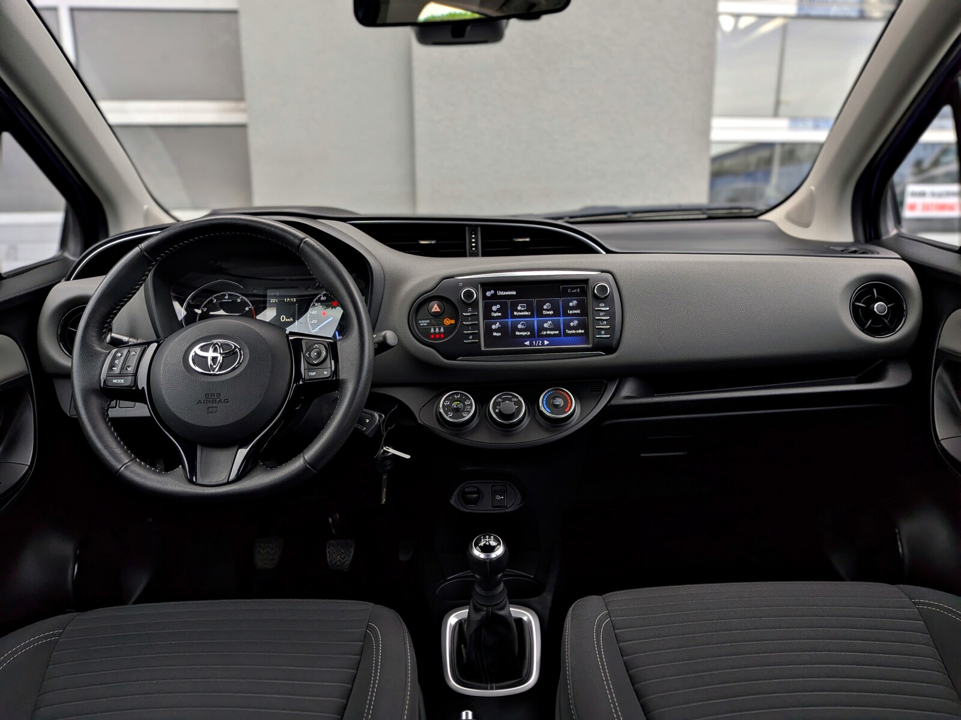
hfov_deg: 71.6
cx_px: 480
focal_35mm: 24
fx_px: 666
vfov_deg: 56.8
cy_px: 360
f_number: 1.7
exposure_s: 1/90
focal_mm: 4.53
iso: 33
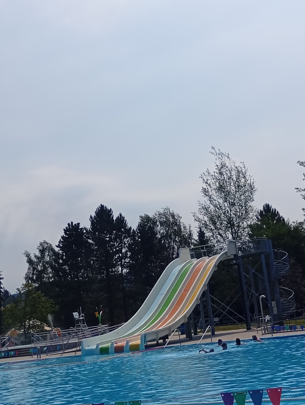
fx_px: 633
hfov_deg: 27.1
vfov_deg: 35.5
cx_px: 152
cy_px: 202
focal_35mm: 54
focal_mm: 3.84
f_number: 1.8
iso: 51
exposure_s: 1/4525
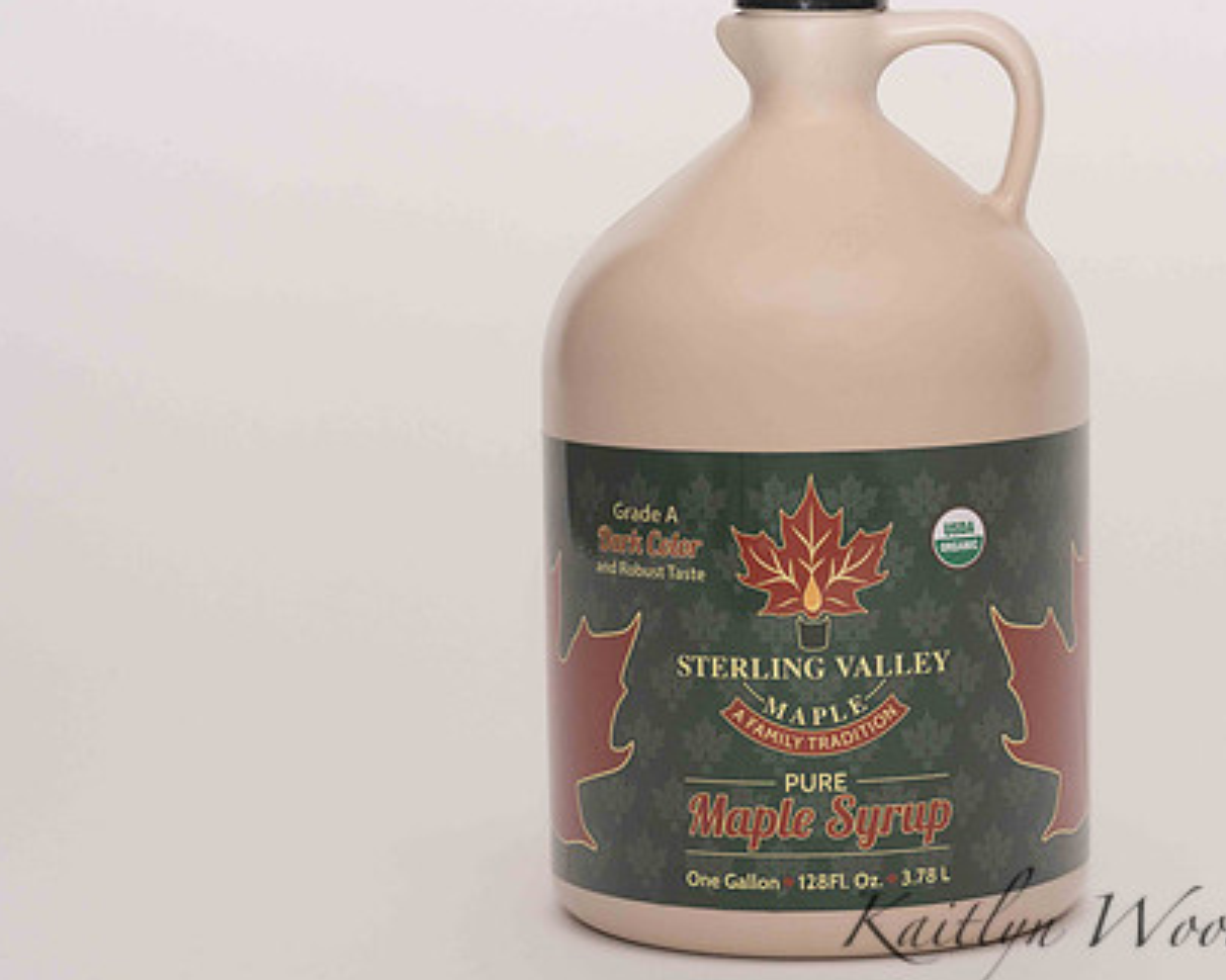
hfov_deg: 16.7
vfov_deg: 13.4
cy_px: 454
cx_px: 841
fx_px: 4172
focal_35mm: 115
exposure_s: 1/100
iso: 400
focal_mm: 85
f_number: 13
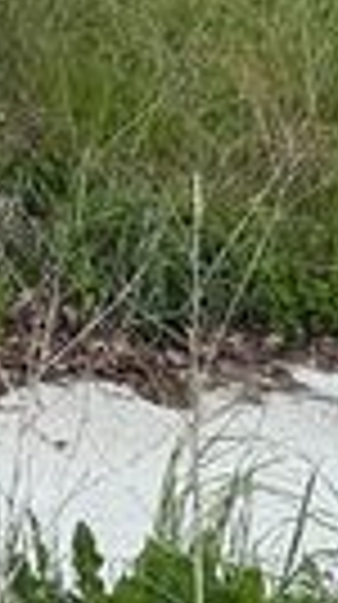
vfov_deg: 13.6
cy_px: -668
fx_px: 2079
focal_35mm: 130
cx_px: -275
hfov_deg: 8.9
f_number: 1.78
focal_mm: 6.76
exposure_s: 1/2445
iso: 100
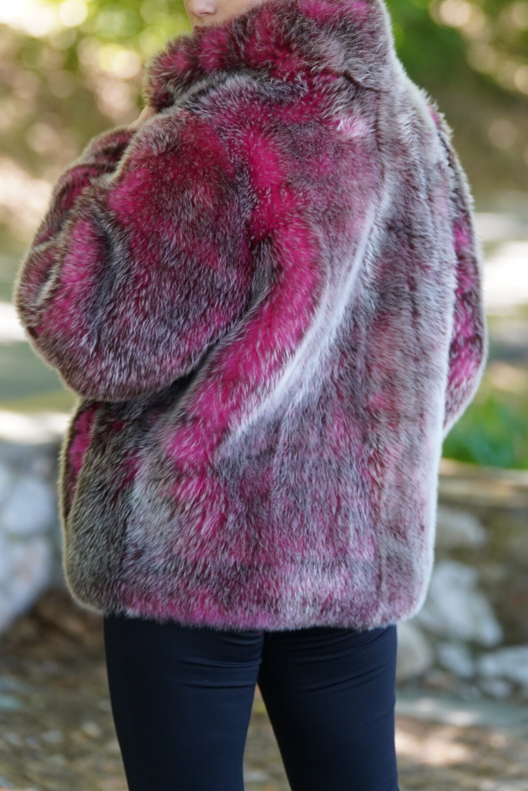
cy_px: 235
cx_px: 298
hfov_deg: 8.2
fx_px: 3694
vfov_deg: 12.2
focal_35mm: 168
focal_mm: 109
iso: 500
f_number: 2.8
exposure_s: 1/320
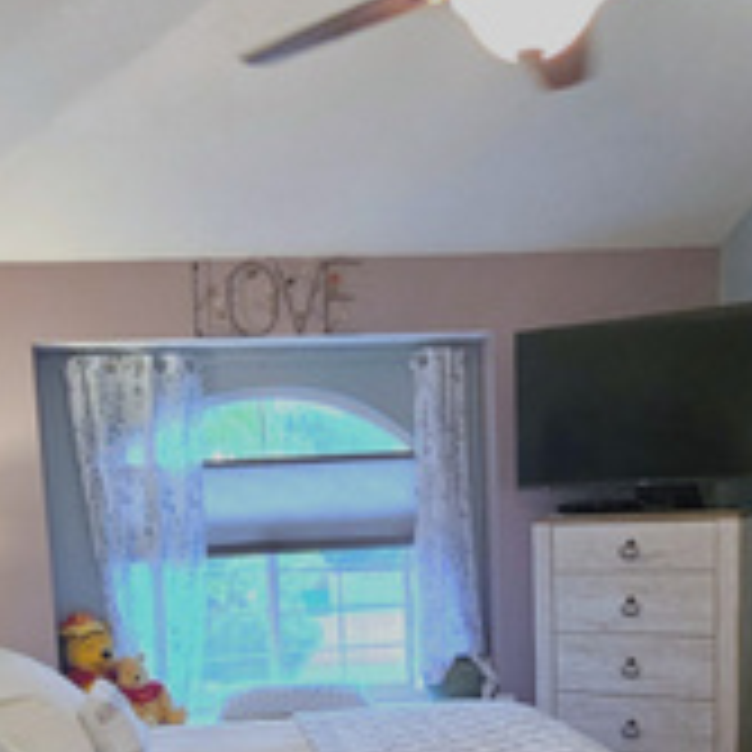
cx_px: 320
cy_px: 693
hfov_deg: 38.3
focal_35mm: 44
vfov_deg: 35.8
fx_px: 1081
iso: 400
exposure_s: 1/60
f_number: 2.2
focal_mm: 2.2
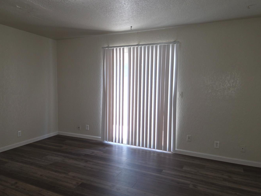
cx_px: 124
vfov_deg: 53.1
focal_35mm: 26
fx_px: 196
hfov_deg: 67.3
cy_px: 100
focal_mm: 5.4
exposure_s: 1/60
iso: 125
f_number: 1.8
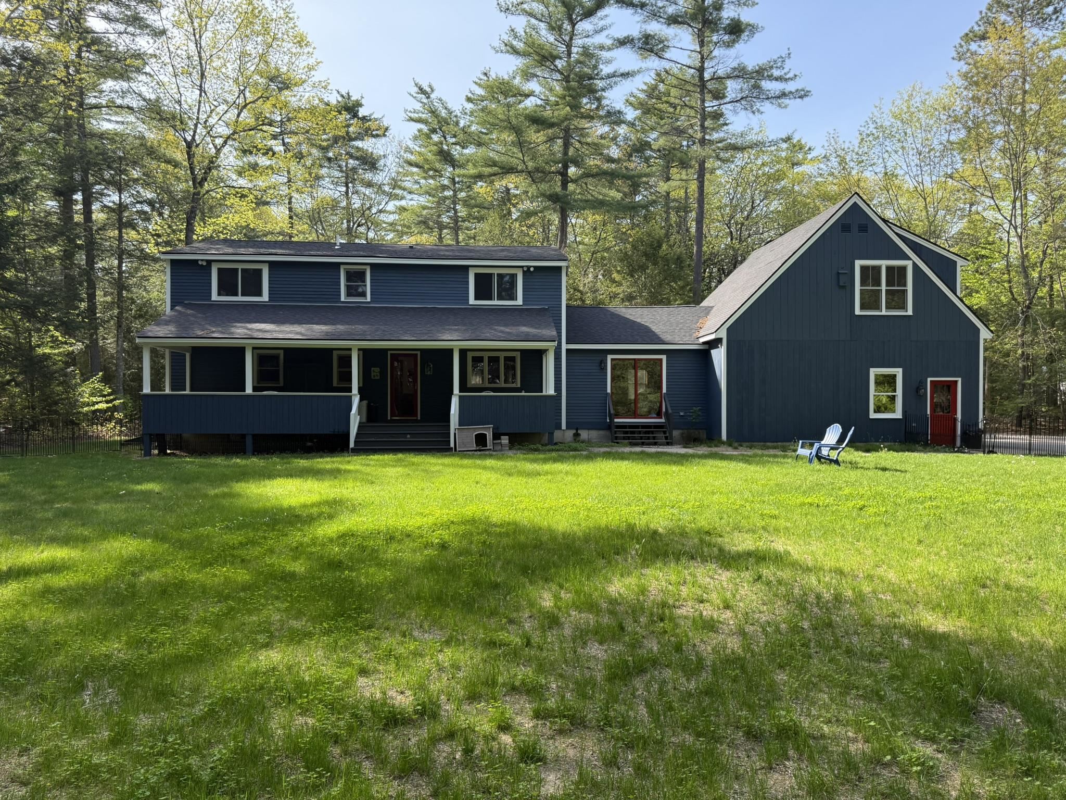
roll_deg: -0.5
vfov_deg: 56.8
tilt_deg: +0.8
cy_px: 400
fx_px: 739
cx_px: 533
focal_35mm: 24
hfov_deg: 71.6
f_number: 1.78
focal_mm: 6.76
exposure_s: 1/1106
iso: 100
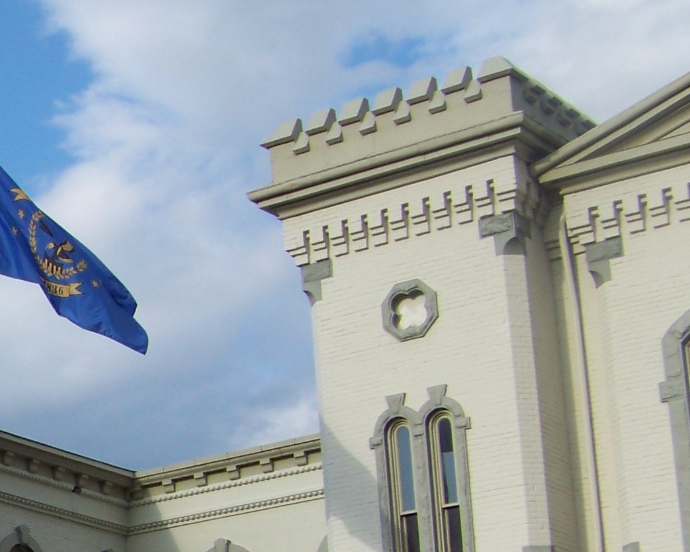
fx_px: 2246
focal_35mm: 110
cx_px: -364
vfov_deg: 13.9
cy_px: 480
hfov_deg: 15.9
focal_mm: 5.85
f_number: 4
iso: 69
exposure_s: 1/640
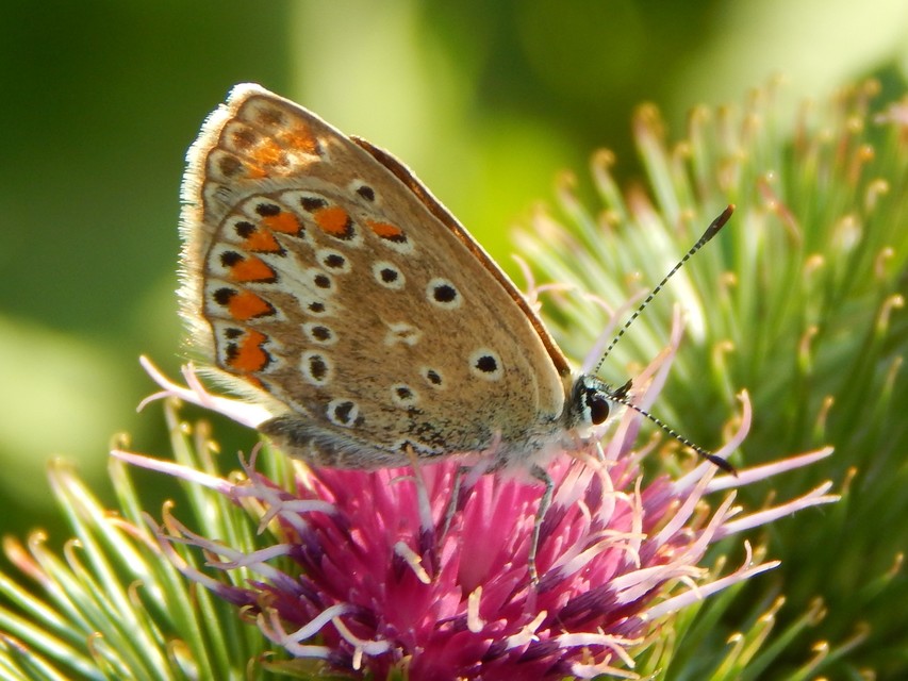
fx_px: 4775
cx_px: 454
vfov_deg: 8.2
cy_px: 340
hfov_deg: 10.9
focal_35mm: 182
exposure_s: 1/125
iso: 125
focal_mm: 32.8
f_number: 5.3
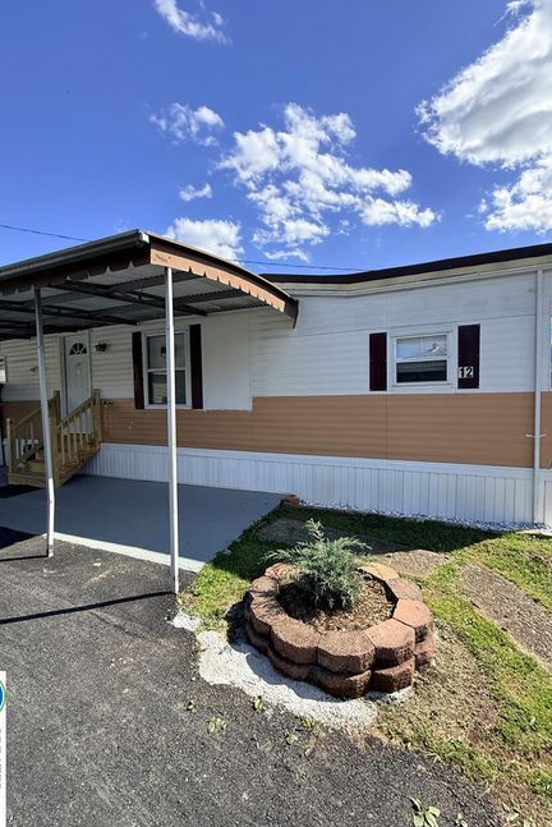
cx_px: 270
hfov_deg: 77.4
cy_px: 415
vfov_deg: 100.4
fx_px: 345
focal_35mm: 15
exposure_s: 1/1368
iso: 64
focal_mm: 2.22
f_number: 2.2
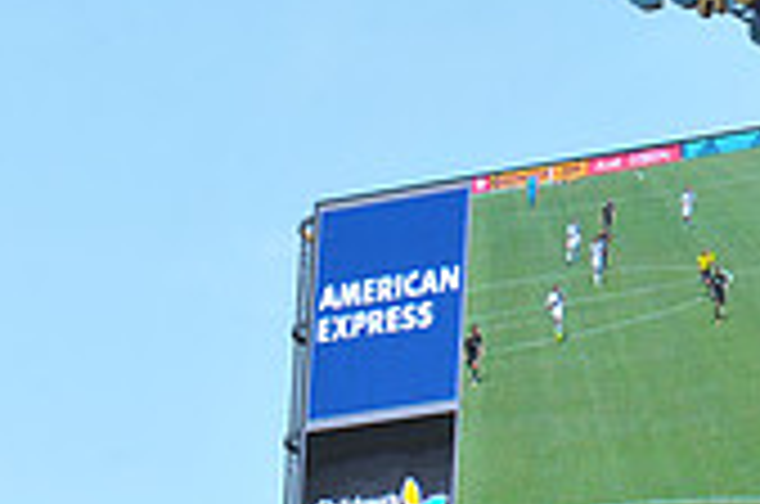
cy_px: 266
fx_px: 5795
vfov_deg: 5.0
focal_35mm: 275
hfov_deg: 7.5
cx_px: 814
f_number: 9
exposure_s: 1/250
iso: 400
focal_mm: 80
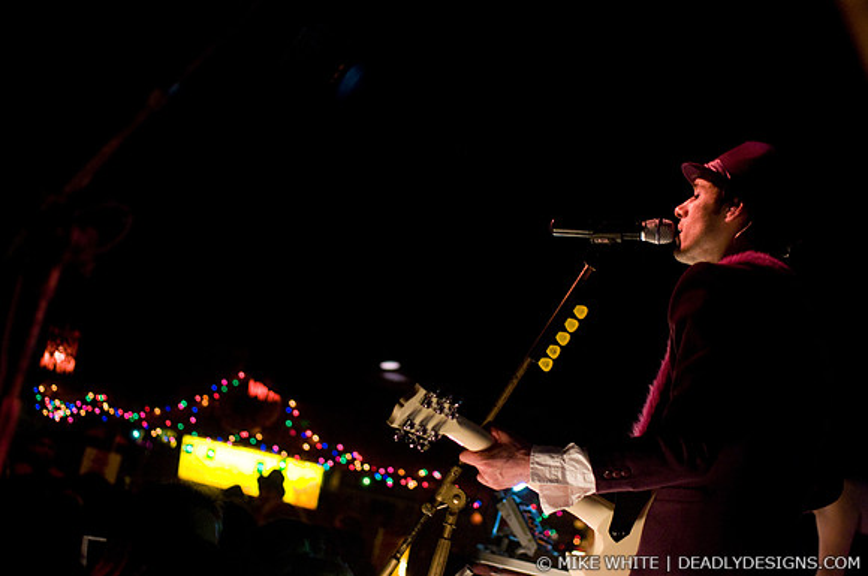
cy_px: 288
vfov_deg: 18.9
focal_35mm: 72
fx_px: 1734
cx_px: 434
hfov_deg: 28.1
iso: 1250
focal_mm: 48
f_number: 2.8
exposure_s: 1/100
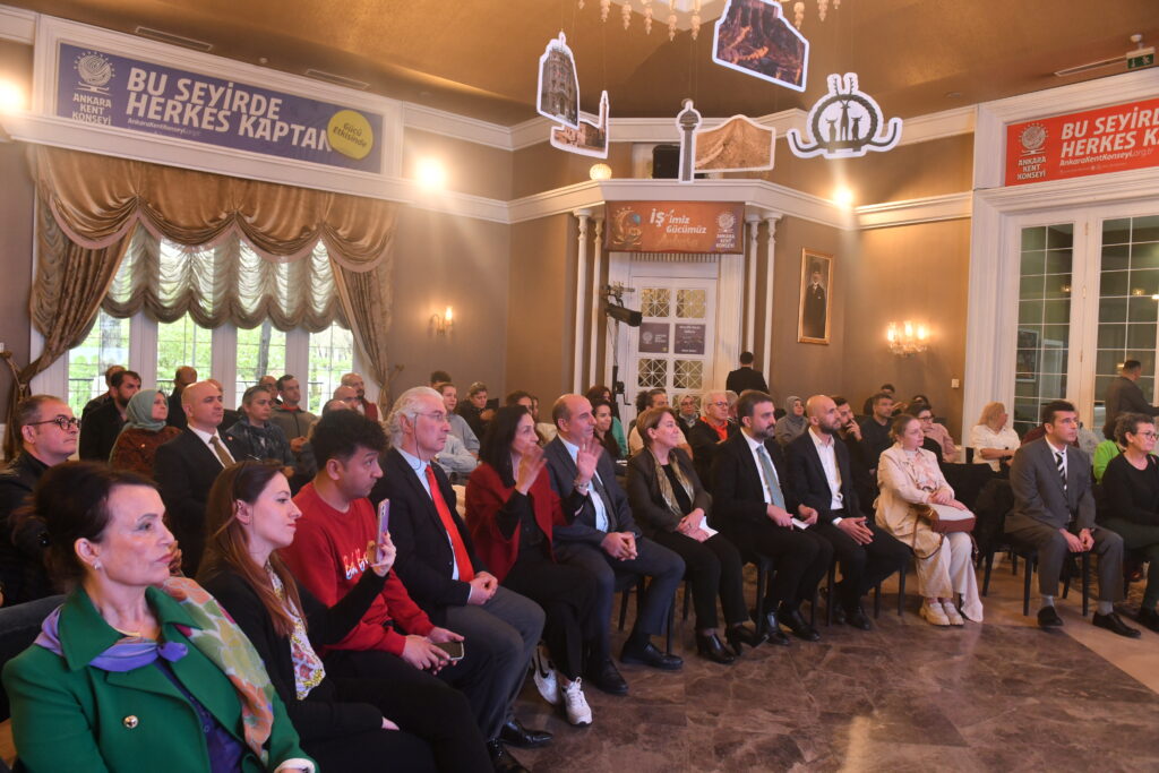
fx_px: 773
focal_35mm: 24
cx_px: 580
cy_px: 386
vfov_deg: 53.1
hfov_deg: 73.7
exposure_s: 1/60
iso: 1250
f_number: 5.6
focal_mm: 24
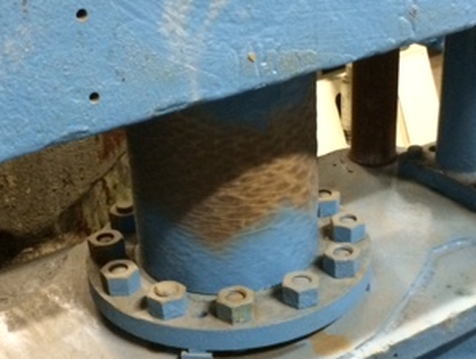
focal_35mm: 62
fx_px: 854
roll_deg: +4.5
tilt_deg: -29.0
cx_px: 248
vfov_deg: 23.7
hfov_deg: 31.2
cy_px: 217
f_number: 2.2
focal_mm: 4.15
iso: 400
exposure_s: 1/15
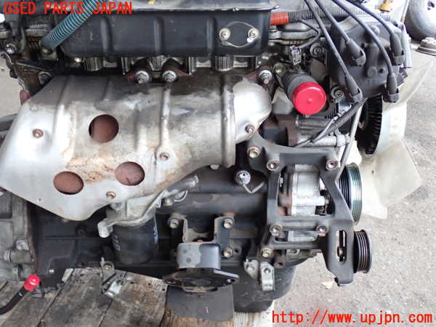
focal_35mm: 41
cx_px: 218
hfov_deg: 45.8
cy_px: 164
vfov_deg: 35.1
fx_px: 516
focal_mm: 7.31
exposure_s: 1/40
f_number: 2.8
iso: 250
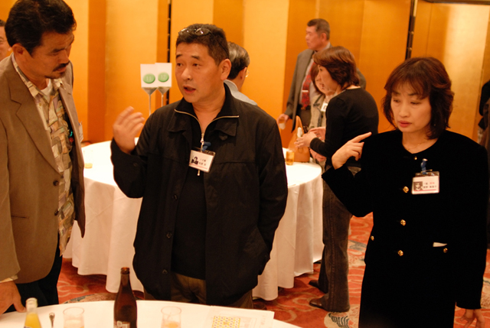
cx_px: 245
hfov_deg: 46.3
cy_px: 164
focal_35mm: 42
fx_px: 573
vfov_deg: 32.0
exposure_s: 1/90
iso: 800
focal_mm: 28
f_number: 2
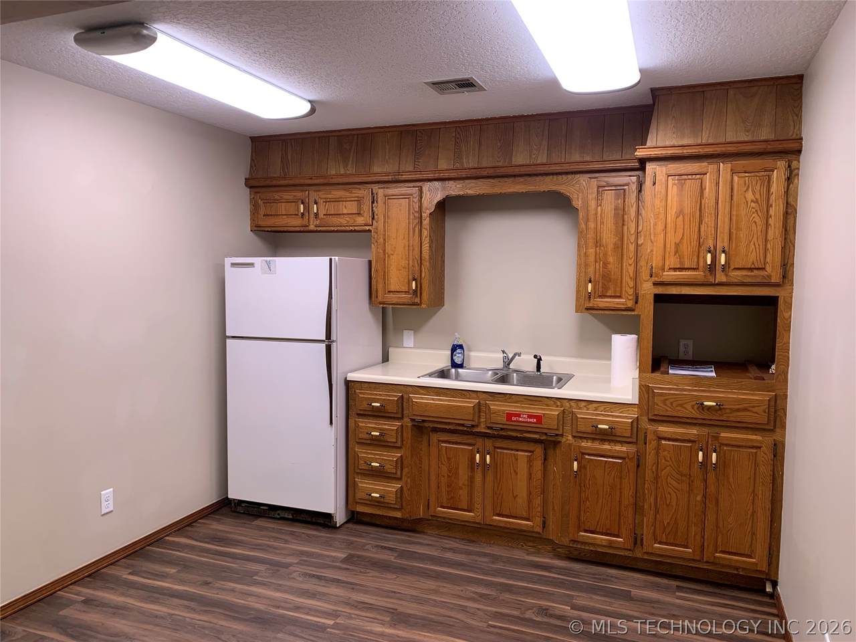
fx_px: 643
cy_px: 321
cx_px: 428
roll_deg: -0.8
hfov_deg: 67.3
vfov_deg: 53.1
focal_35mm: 26
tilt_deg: -4.3
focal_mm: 4.25
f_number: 1.8
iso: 100
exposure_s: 1/120
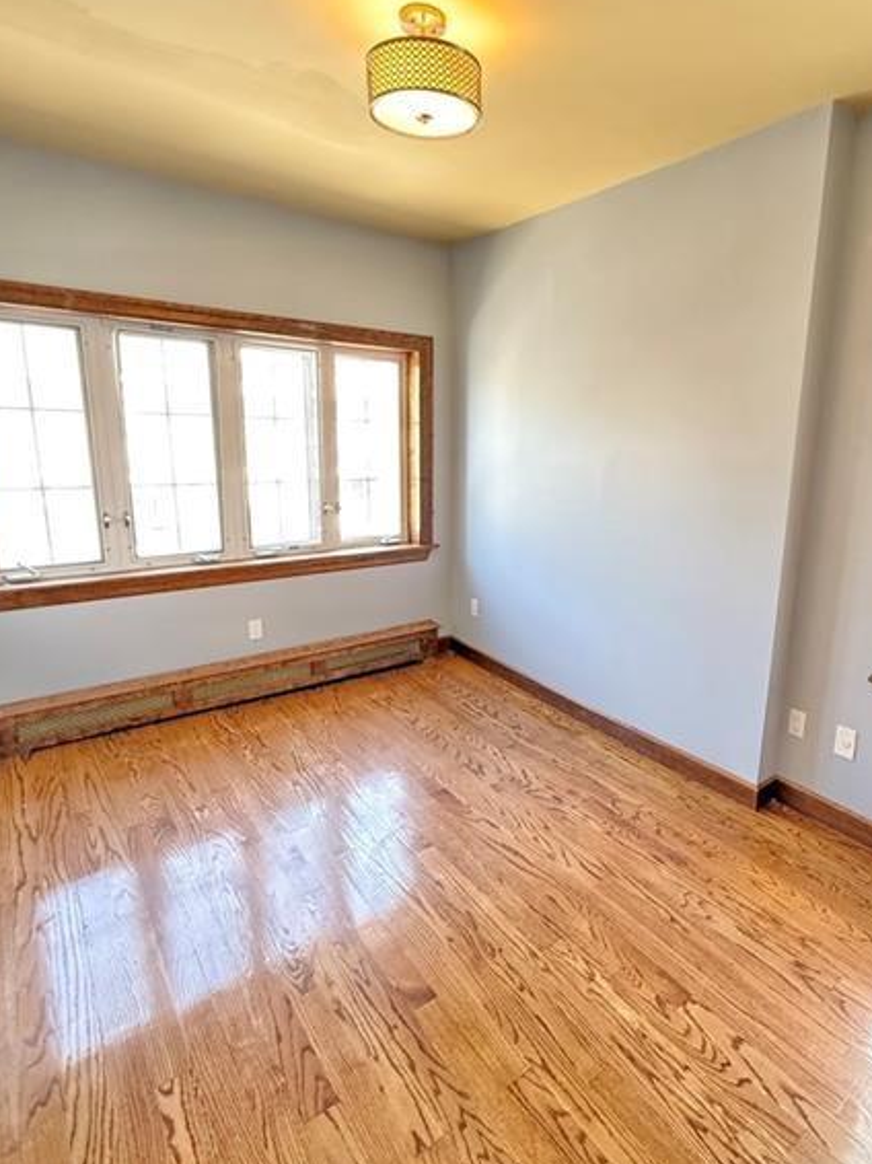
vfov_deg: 84.7
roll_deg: +0.2
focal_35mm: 19
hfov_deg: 67.7
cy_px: 566
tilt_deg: -9.9
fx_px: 639
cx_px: 539
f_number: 2.2
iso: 1000
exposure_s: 1/60
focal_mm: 2.22
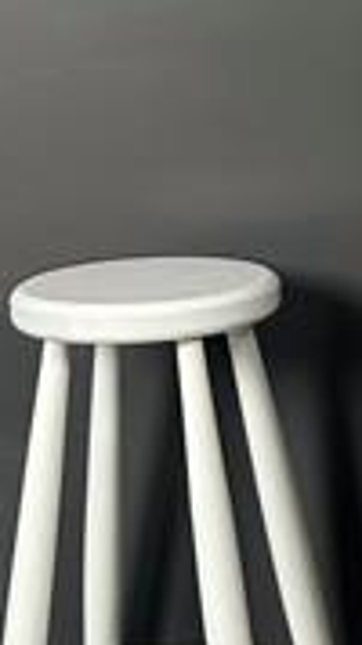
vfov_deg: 15.3
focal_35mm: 138
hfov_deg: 8.1
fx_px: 2357
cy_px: 4
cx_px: 889
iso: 125
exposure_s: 1/121
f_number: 1.78
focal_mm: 6.86
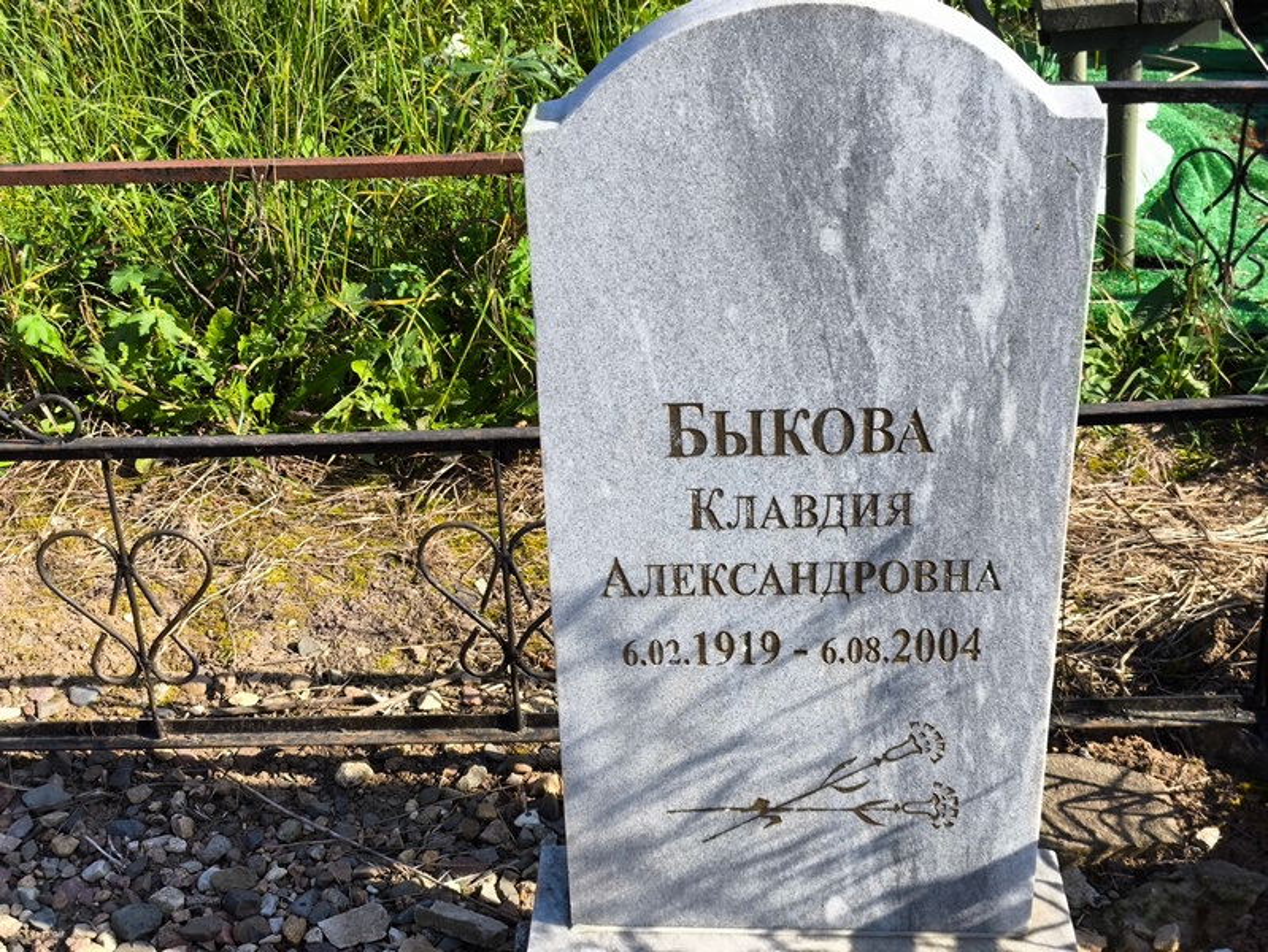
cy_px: 476
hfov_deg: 37.5
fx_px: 1869
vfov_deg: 28.6
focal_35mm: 51
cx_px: 634
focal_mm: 4.71
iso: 50
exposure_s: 1/523
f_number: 1.7
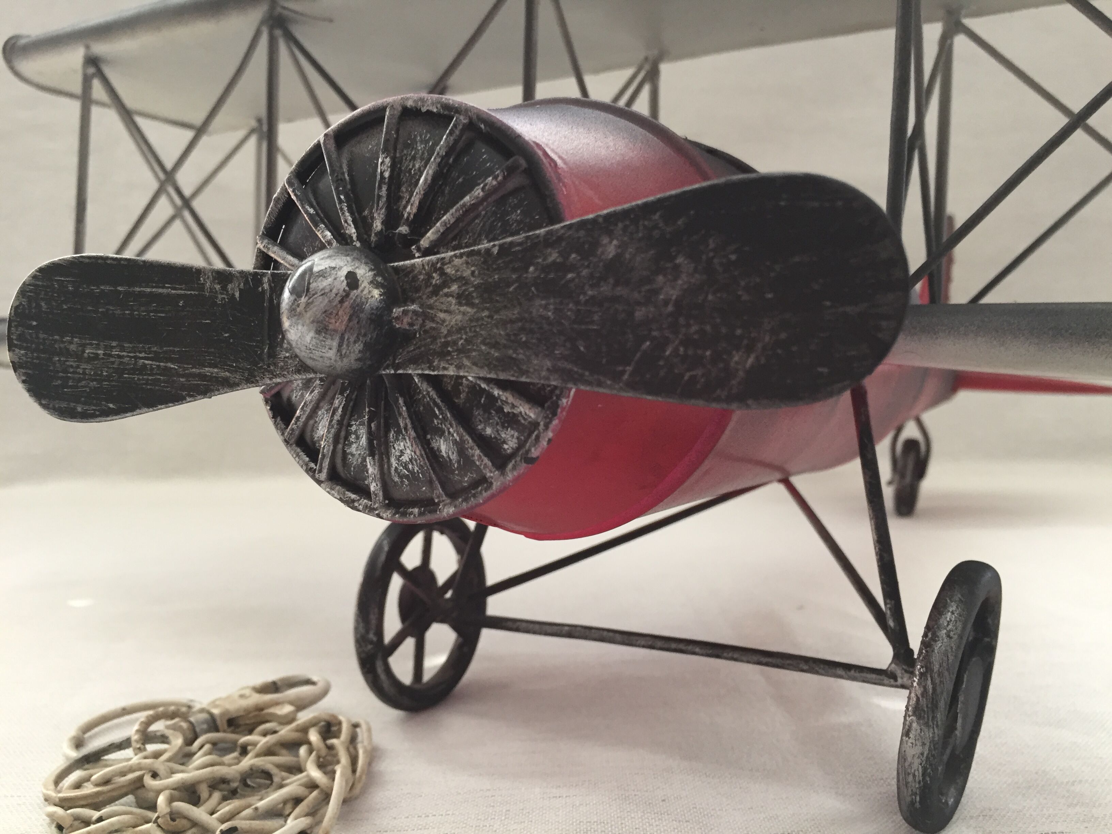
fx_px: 932
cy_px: 417
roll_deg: -0.3
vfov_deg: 48.2
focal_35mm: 29
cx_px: 556
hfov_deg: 61.7
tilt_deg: -5.0
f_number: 2.2
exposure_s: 1/33
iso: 125
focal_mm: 4.15
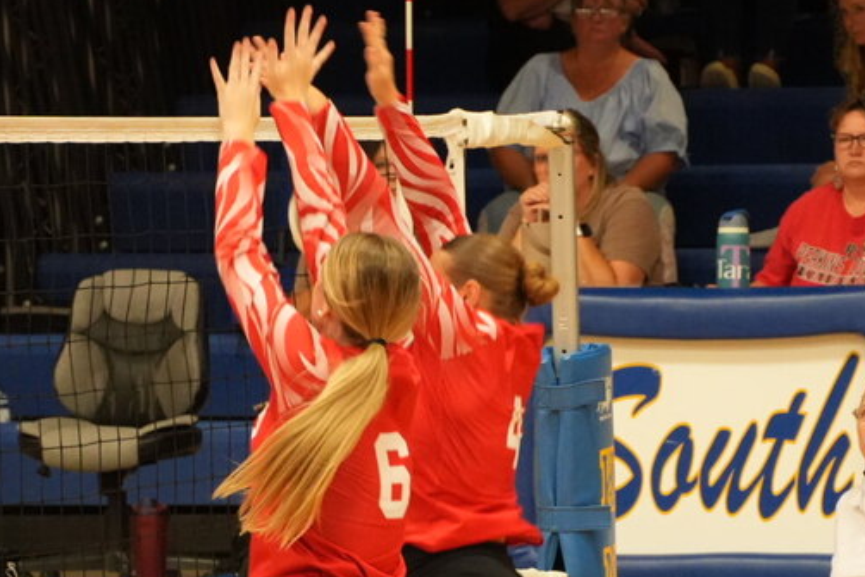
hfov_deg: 6.7
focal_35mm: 309
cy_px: 539
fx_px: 7427
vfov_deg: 4.4
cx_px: 543
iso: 4000
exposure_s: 1/160
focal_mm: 101
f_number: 5.6
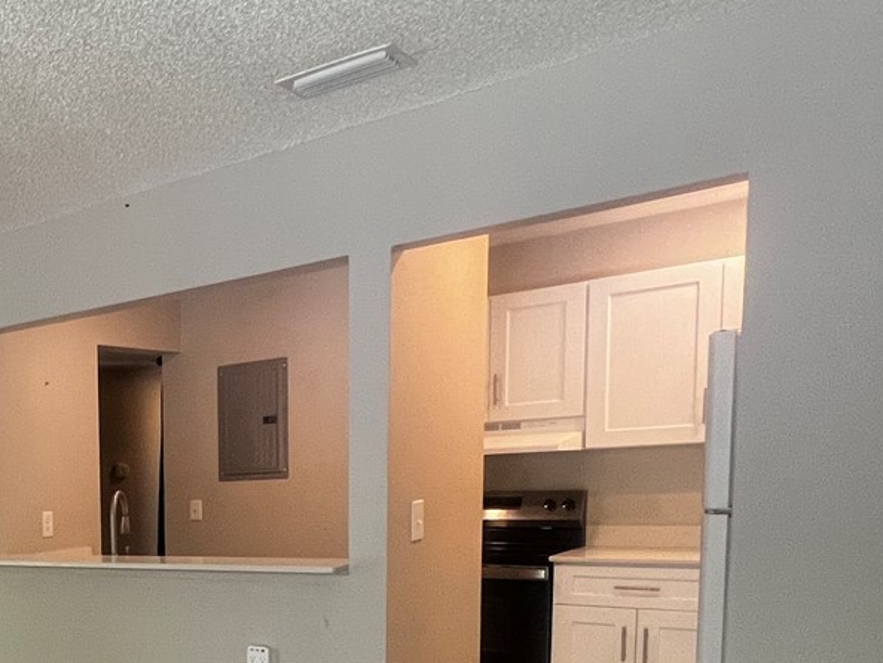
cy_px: 593
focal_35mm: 35
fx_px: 893
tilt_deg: -6.0
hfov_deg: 39.8
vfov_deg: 38.1
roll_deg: +2.6
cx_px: -144
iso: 320
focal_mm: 1.57
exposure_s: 1/60
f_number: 1.8
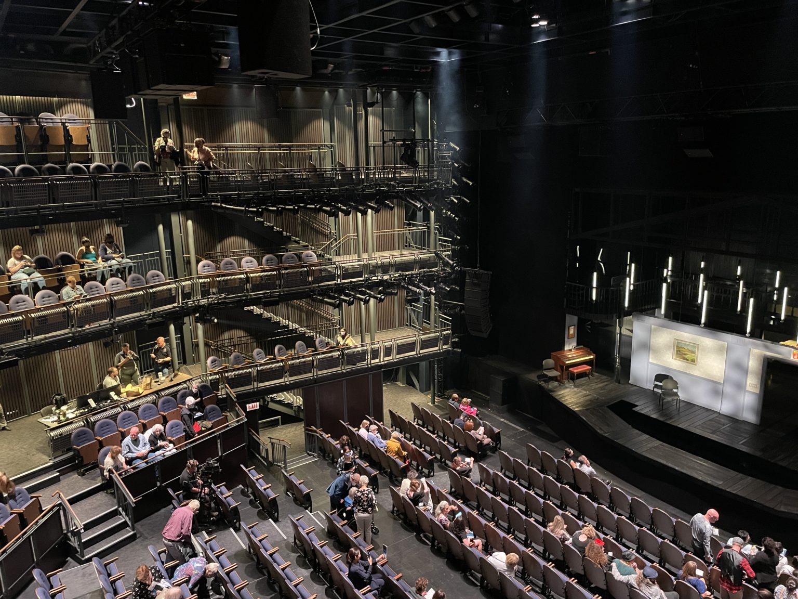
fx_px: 599
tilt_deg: -13.7
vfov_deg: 53.1
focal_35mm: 26
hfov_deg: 67.3
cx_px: 399
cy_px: 300
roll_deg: +1.5
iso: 800
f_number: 1.6
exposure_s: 1/30
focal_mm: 4.2
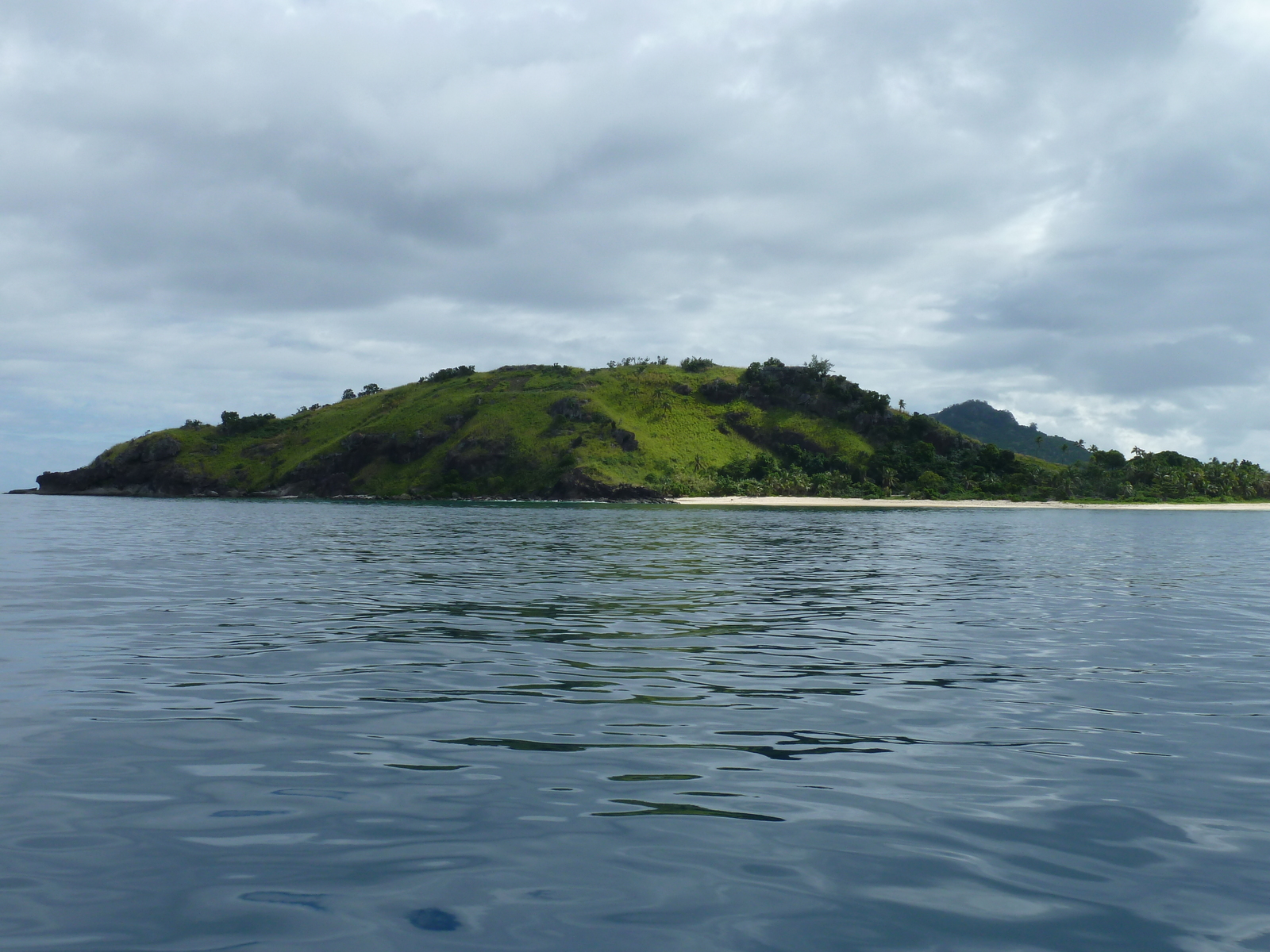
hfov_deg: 50.1
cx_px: 635
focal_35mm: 37
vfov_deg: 38.7
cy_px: 476
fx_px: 1357
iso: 80
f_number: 5.6
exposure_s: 1/400
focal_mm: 6.1
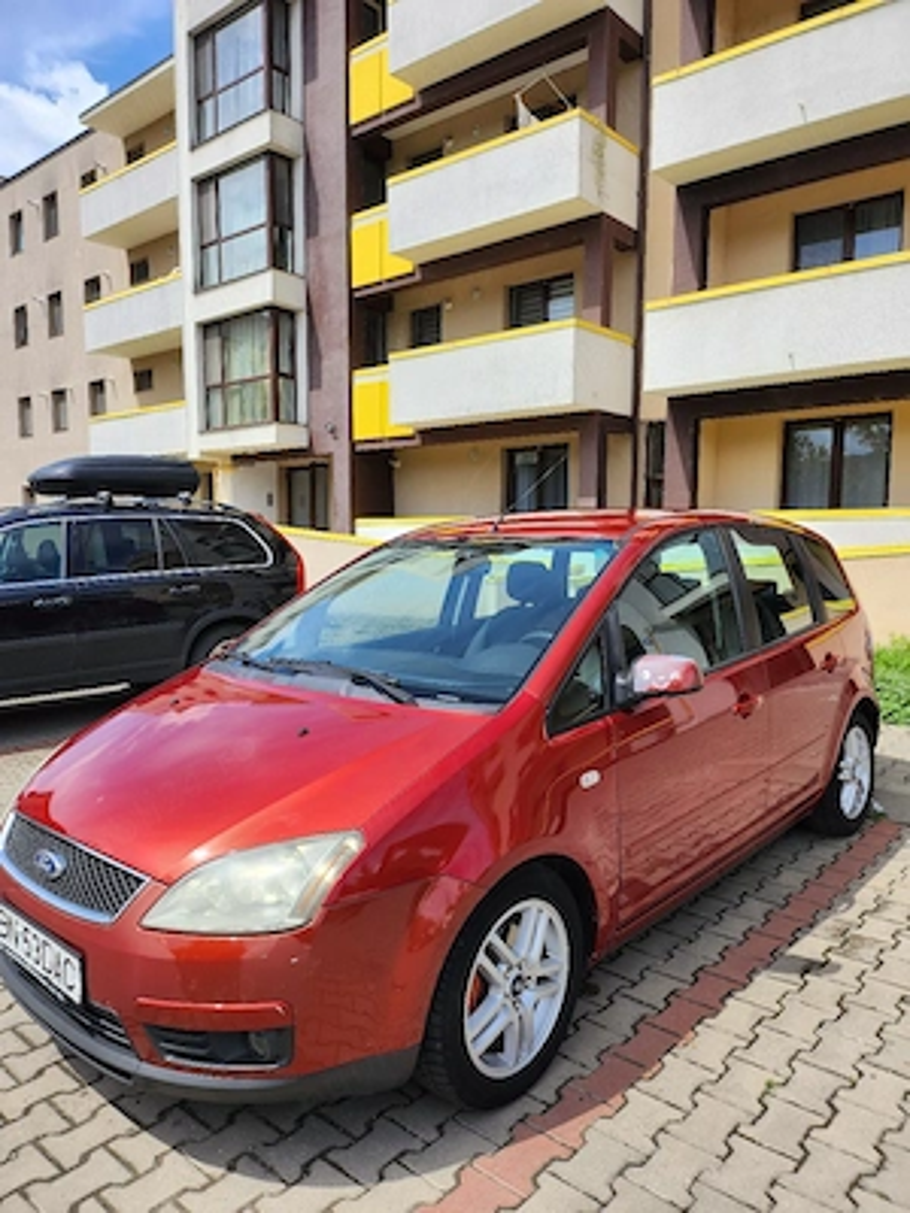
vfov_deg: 71.6
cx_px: 455
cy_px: 606
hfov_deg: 56.8
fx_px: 841
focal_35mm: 24
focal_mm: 5
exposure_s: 1/2500
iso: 50
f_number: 1.8
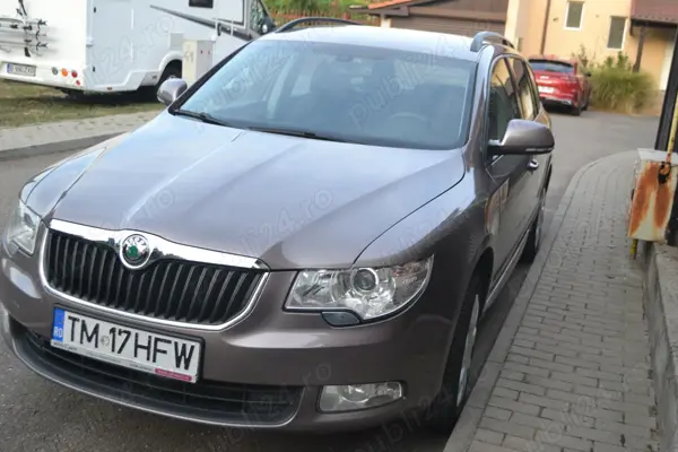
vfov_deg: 34.2
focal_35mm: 39
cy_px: 226
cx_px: 339
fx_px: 734
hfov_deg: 49.6
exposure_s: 1/80
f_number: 4.5
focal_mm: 26
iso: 400
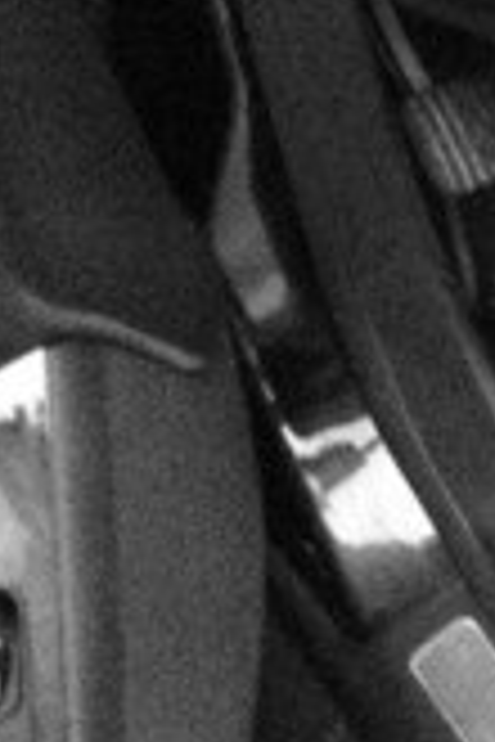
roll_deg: +1.5
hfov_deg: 9.2
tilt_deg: -35.7
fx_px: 2495
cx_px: 1458
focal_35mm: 121
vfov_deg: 15.7
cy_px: -326
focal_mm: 4.15
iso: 500
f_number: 2.2
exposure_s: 1/17
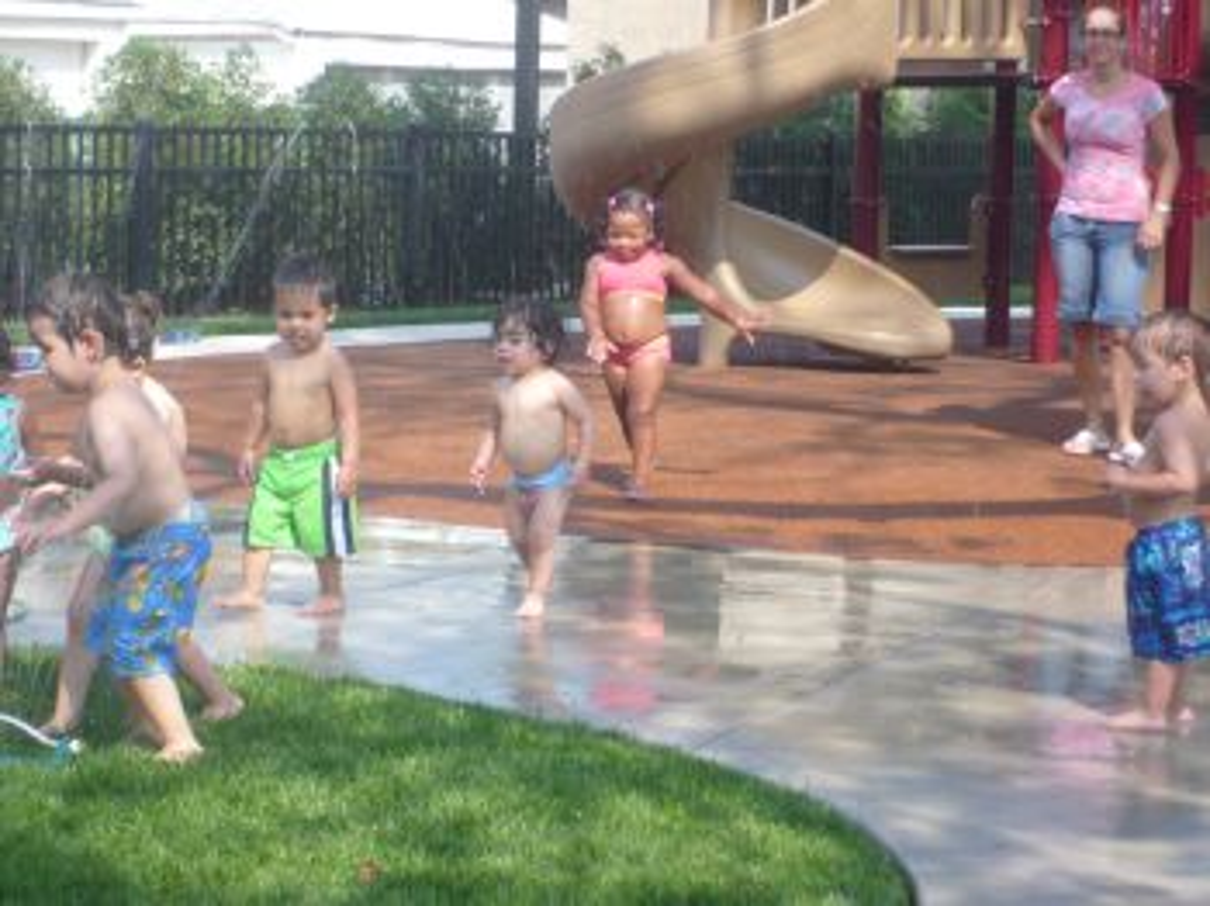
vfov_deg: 14.1
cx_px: 605
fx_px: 3668
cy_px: 453
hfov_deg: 18.7
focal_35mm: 105
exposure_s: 1/200
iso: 100
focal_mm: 17.4
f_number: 5
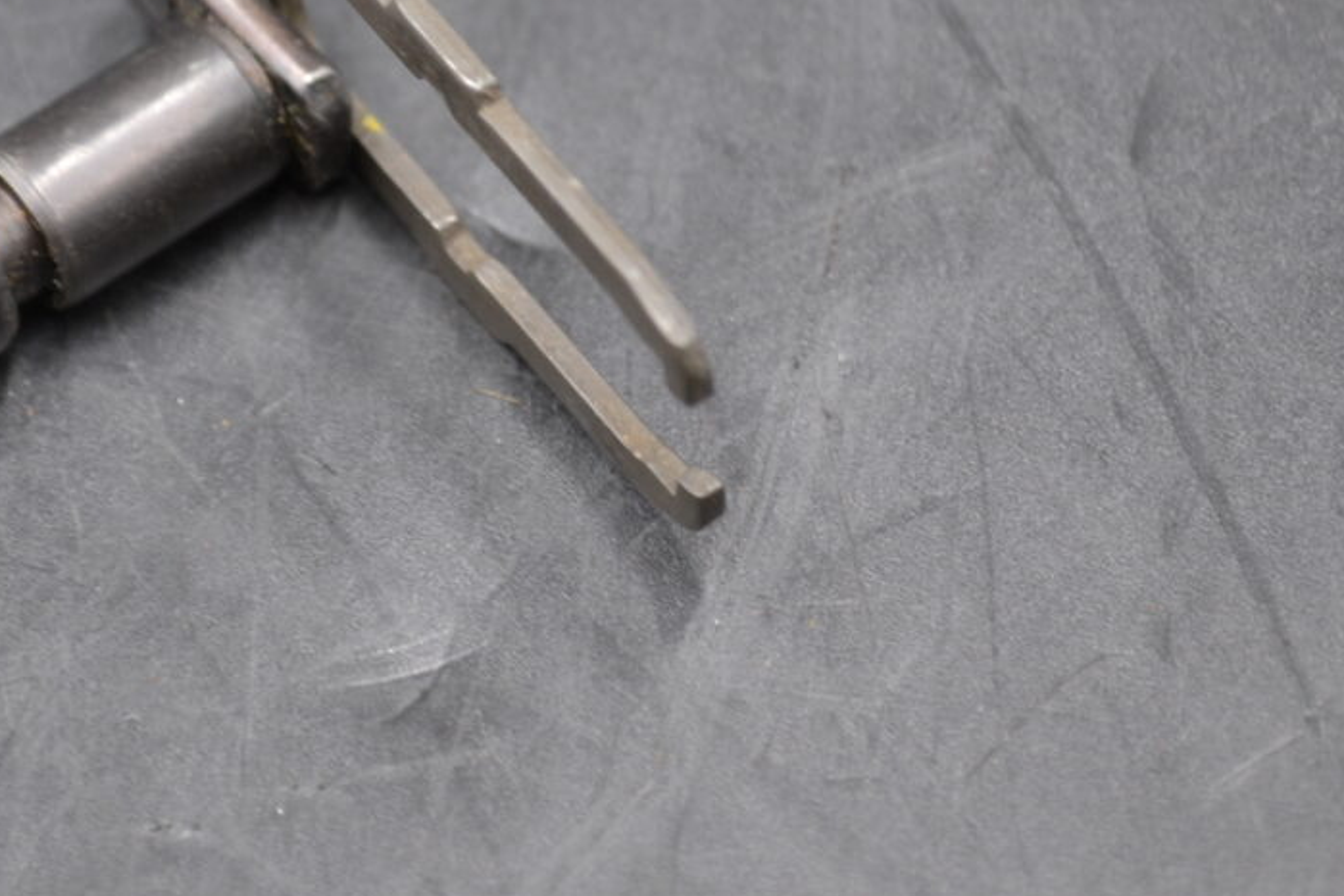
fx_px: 5002
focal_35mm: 134
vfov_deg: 10.2
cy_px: 138
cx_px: 269
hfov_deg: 15.2
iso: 400
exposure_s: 1/20
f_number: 5.6
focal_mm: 52
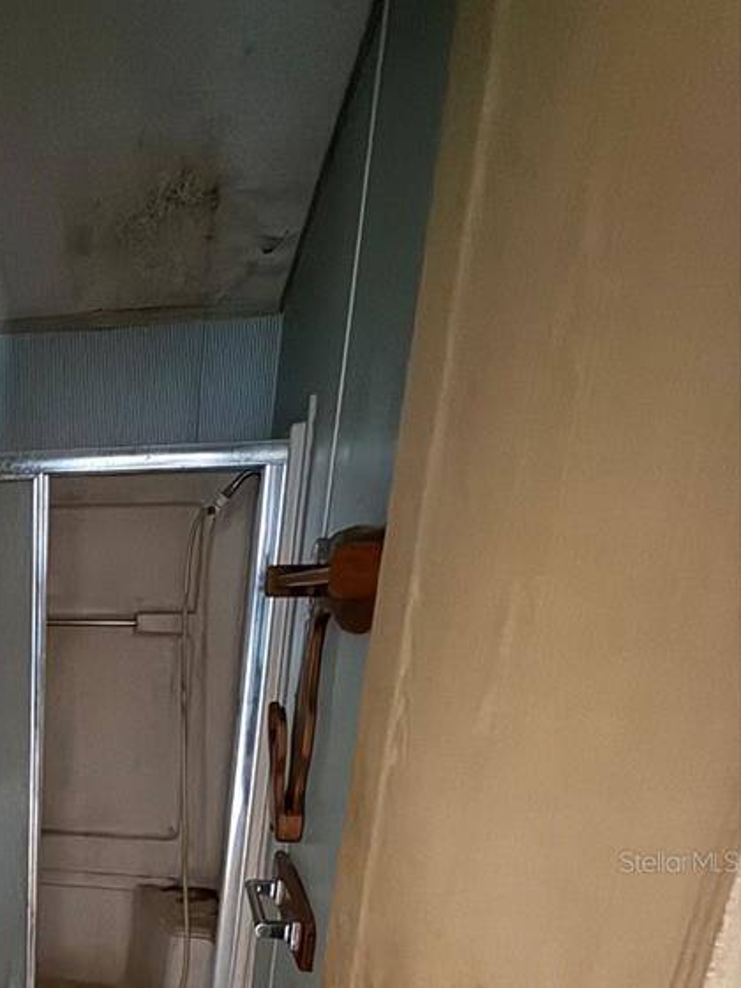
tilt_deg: -17.8
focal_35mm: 30
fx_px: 856
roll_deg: +0.6
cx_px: -49
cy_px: 861
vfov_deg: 53.6
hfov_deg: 39.4
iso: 1600
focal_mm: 2.22
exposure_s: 1/8
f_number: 2.2
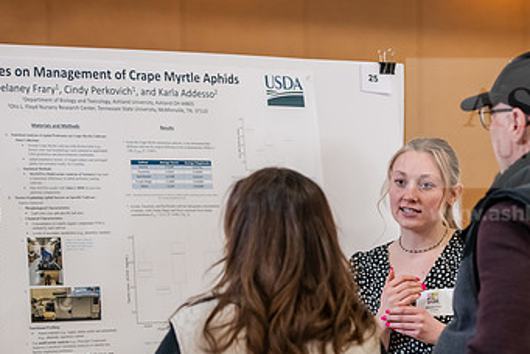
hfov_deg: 15.0
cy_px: 246
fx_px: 2004
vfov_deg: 10.1
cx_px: 359
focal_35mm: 136
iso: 1600
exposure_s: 1/200
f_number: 3.2
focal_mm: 80
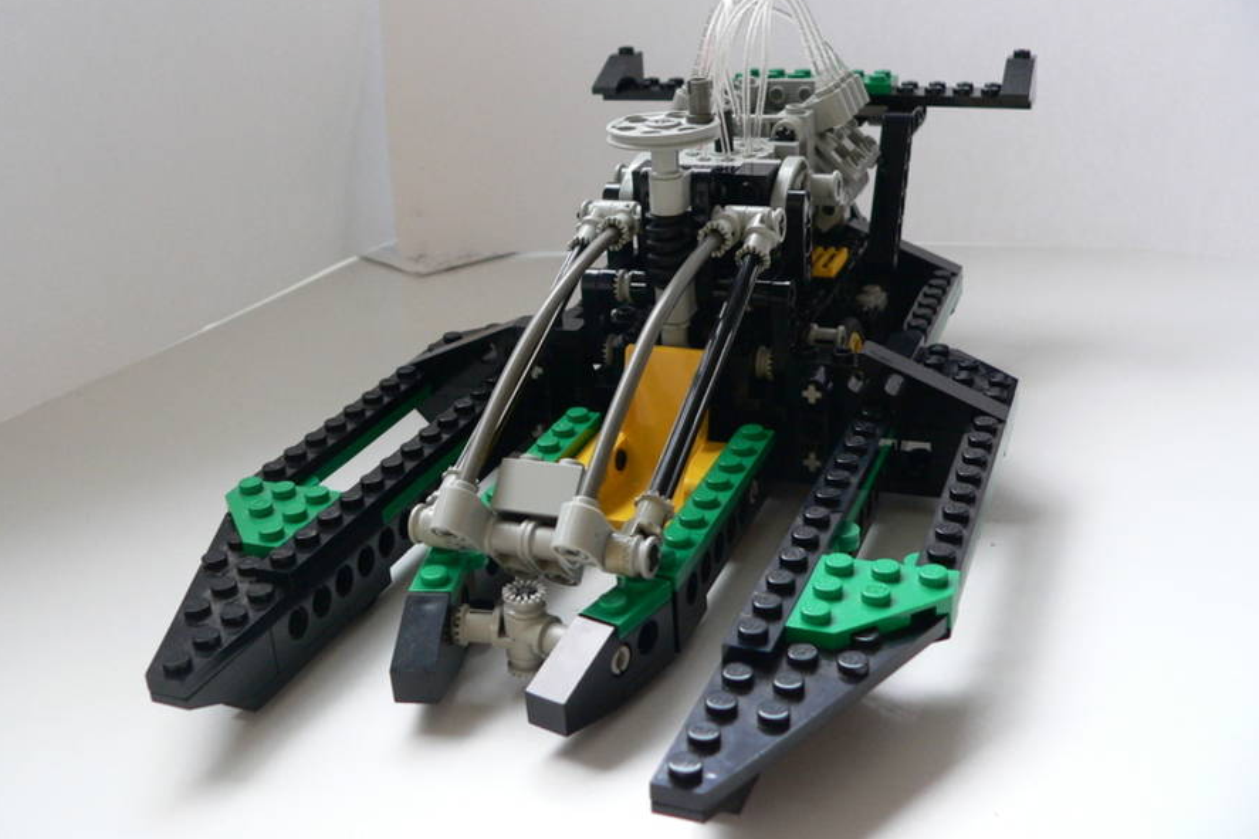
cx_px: 632
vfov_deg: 35.0
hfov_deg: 50.7
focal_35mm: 38
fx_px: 1329
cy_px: 401
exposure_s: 1/30
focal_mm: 6
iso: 200
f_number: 2.8
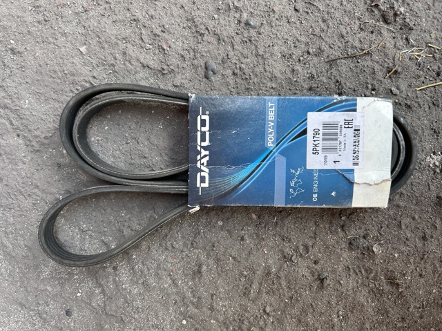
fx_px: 332
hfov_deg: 67.3
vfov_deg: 53.0
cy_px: 166
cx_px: 221
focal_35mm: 26
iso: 32
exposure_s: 1/122
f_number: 1.5
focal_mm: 5.7
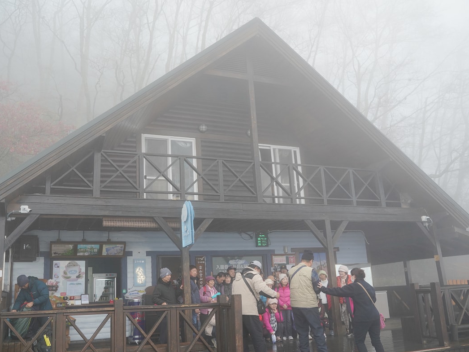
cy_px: 179
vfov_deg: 44.1
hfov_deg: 56.7
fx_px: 433
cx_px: 214
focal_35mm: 32
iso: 500
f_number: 4
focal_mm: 29
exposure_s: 1/160
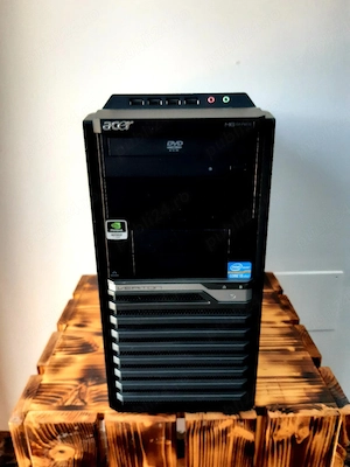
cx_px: 175
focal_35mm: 26
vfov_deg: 67.3
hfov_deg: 53.1
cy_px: 234
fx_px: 351
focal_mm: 3.92
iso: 250
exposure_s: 1/50
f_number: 1.7
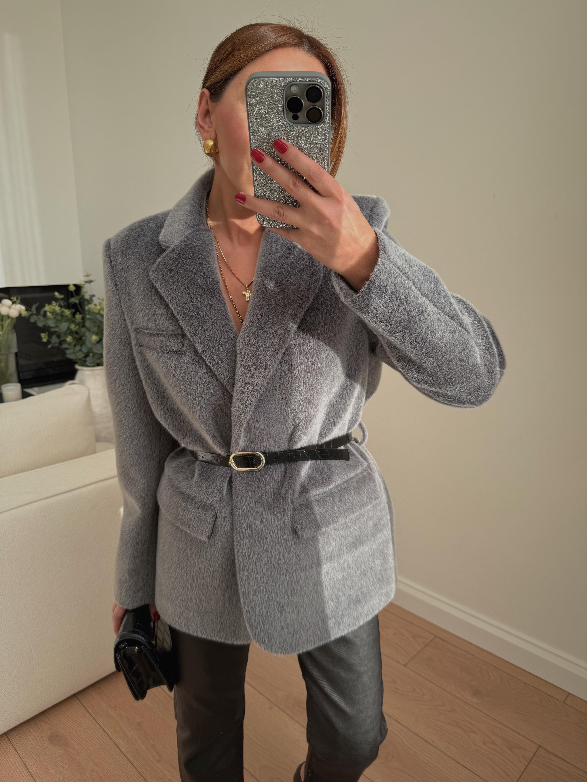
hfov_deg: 56.8
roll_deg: +0.6
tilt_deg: -38.4
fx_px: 543
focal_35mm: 24
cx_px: 294
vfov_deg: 71.6
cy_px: 391
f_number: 1.78
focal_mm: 6.76
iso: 64
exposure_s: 1/180
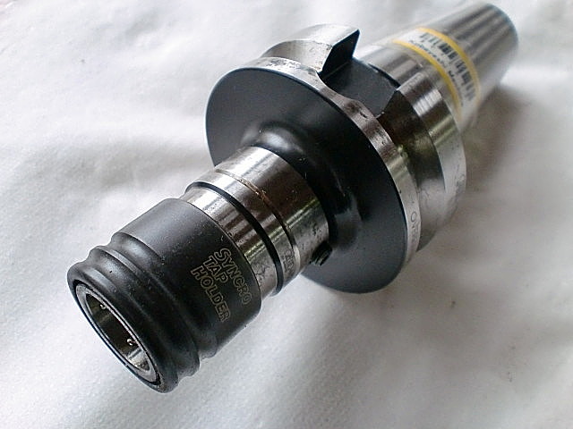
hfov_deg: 52.6
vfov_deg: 40.7
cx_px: 286
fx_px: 579
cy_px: 214
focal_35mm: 35
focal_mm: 6.3
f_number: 3.1
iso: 320
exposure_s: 1/60
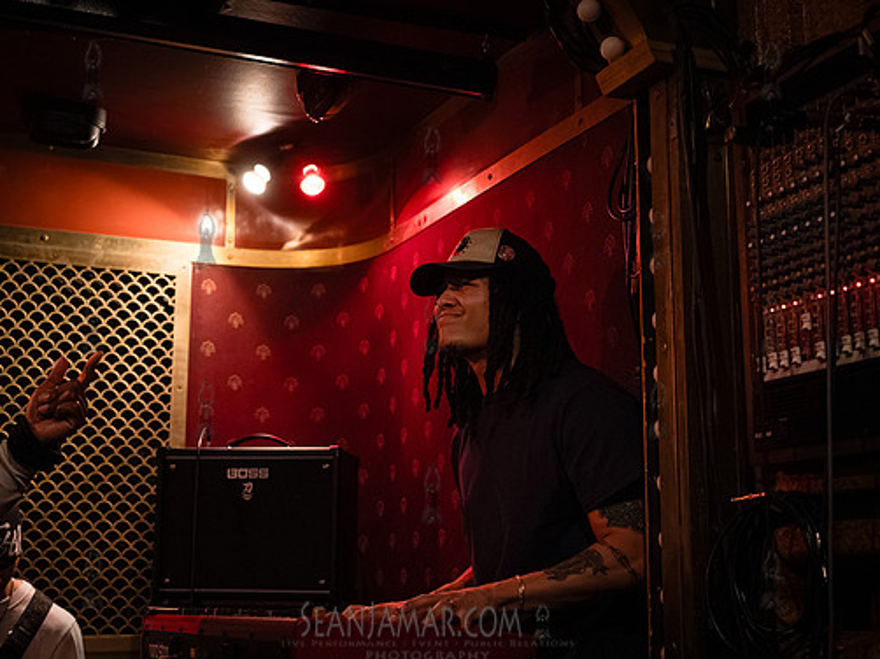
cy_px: 322
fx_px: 1245
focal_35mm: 49
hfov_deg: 38.9
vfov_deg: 29.7
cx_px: 453
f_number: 3.2
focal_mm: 41
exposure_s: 1/160
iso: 12800
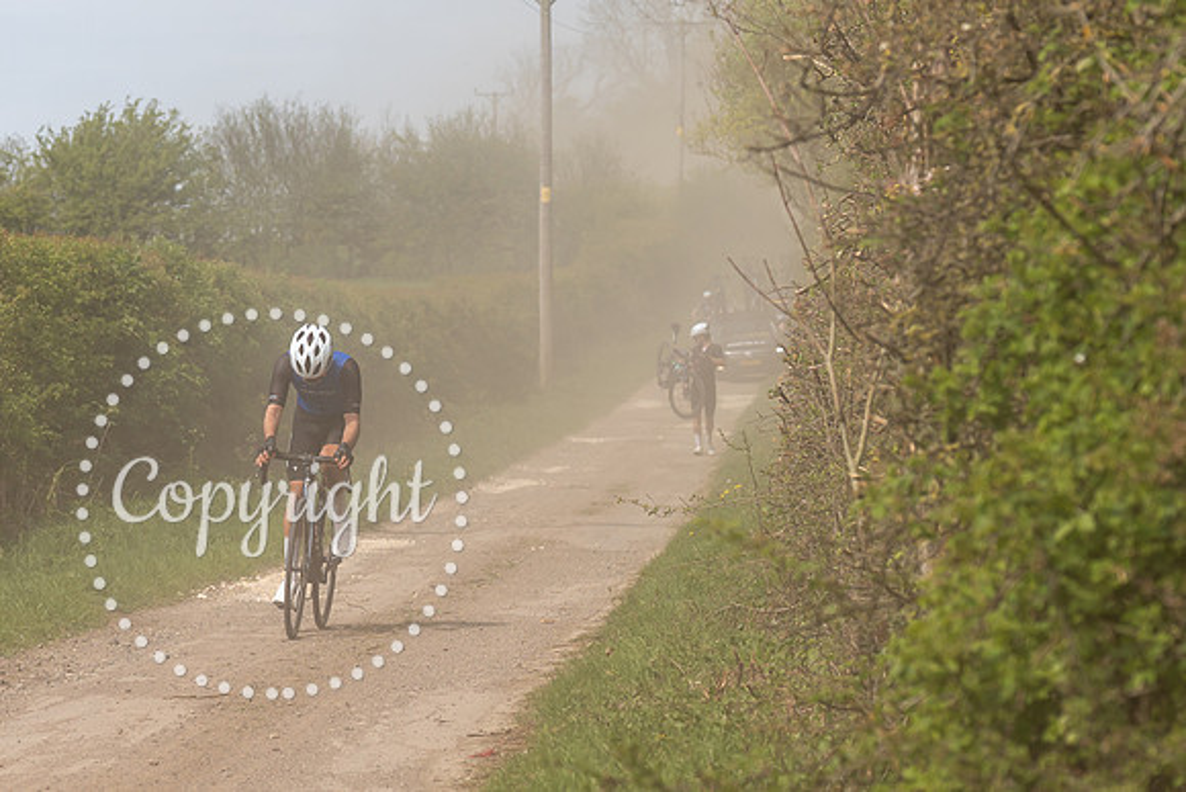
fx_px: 5484
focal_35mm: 166
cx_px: 320
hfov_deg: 12.3
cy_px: 440
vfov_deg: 8.3
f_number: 5
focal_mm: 82
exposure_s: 1/1000
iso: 160
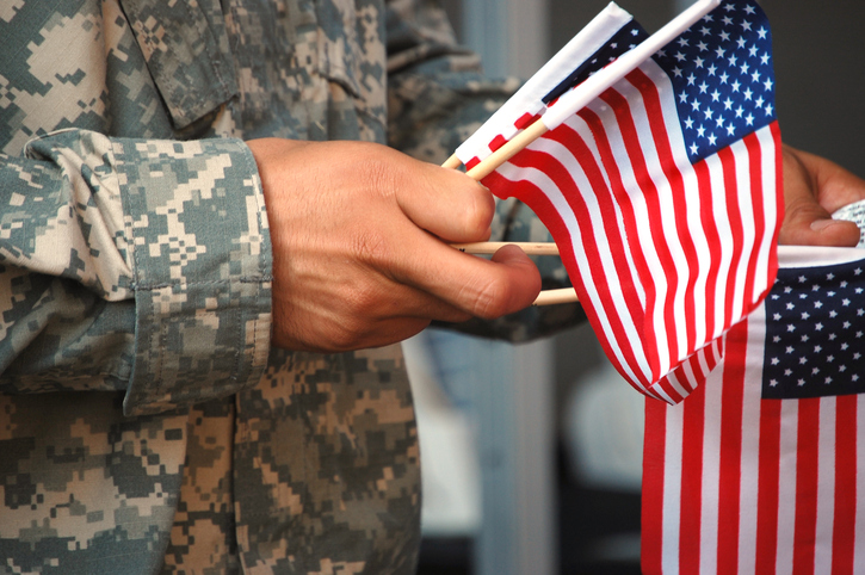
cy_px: 288
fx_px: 7202
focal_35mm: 300
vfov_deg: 4.6
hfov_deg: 6.9
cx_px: 432
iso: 200
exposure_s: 1/200
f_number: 5.6
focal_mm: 200
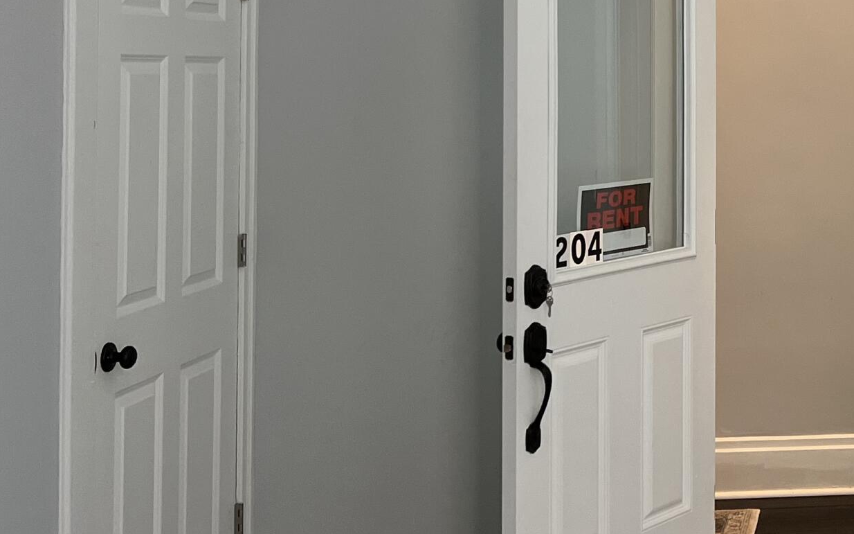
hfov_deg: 27.2
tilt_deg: +1.0
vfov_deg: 19.0
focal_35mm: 67
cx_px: 1009
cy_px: 23
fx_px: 1559
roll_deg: +0.3
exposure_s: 1/120
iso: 125
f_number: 1.5
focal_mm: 5.7
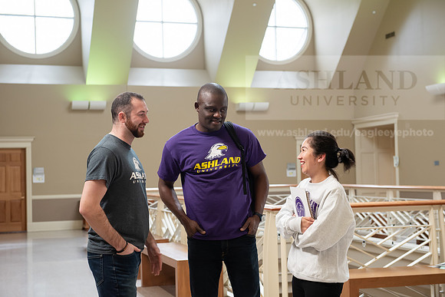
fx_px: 717
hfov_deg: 34.5
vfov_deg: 23.4
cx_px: 222
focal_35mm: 58
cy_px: 148
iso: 1250
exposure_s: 1/200
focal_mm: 58
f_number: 5
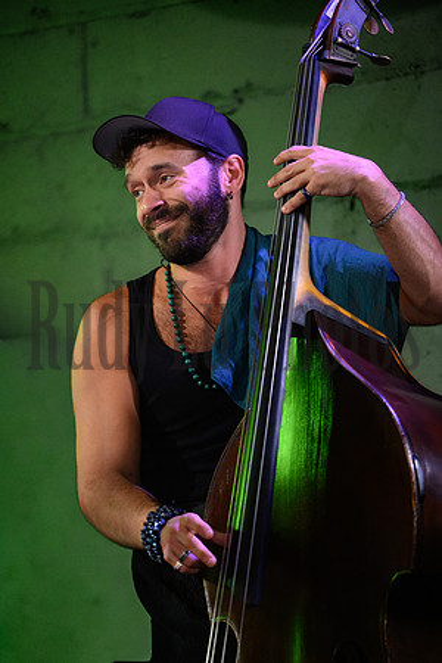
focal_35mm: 200
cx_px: 221
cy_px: 332
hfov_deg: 6.9
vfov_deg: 10.3
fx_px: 3683
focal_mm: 200
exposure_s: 1/200
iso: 5000
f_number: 2.8
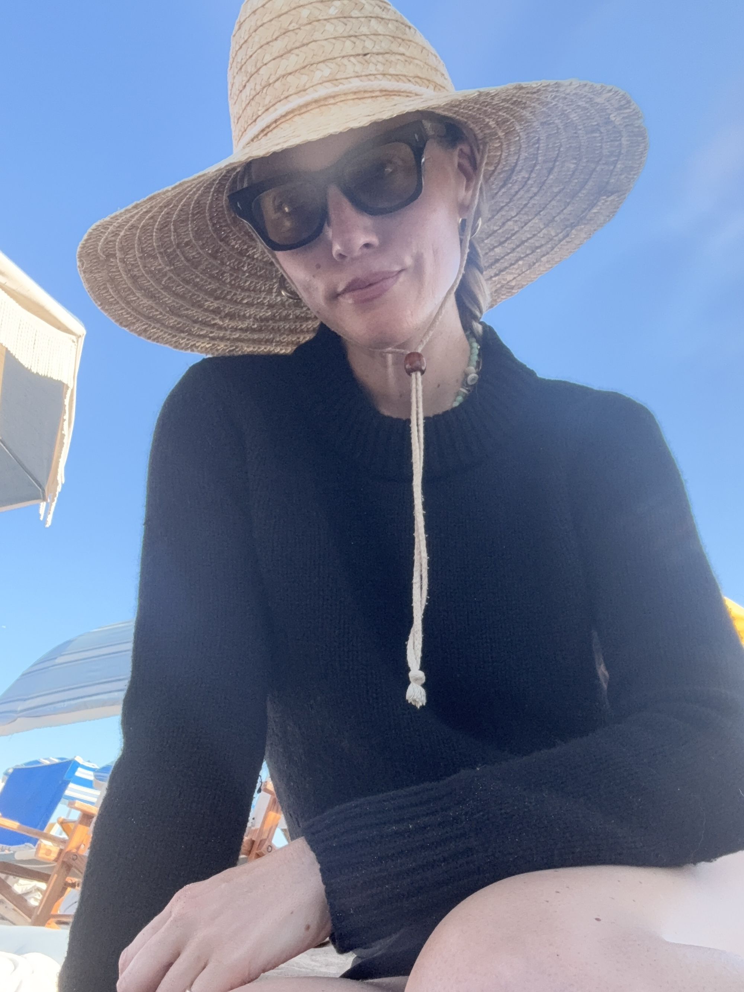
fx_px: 860
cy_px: 496
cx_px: 372
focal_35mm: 30
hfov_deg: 46.8
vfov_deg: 60.0
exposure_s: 1/389
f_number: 1.9
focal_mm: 2.69
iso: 40
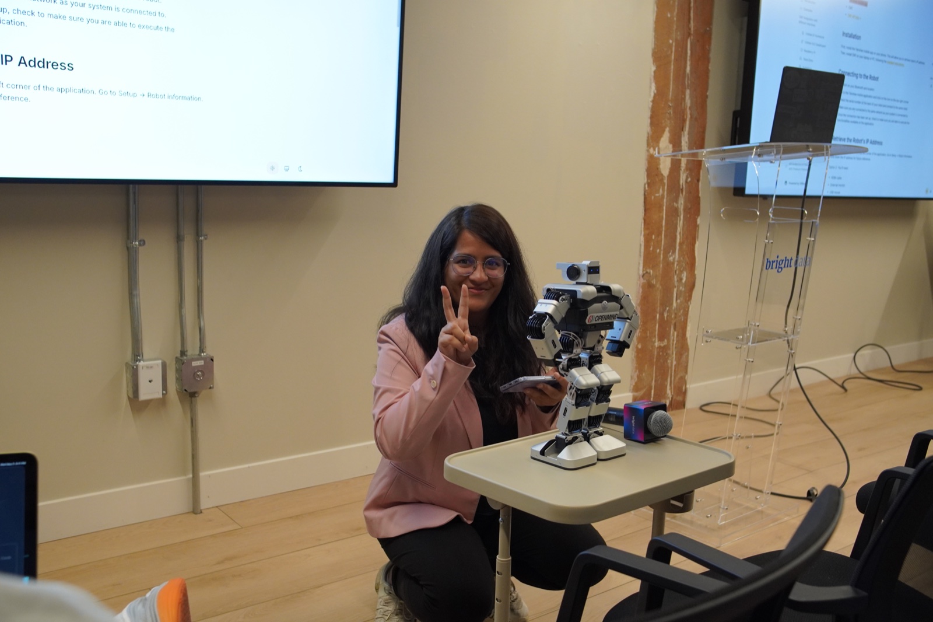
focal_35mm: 34
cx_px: 466
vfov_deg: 38.3
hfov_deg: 55.1
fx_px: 894
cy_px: 311
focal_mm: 23
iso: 1600
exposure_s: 1/160
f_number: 4
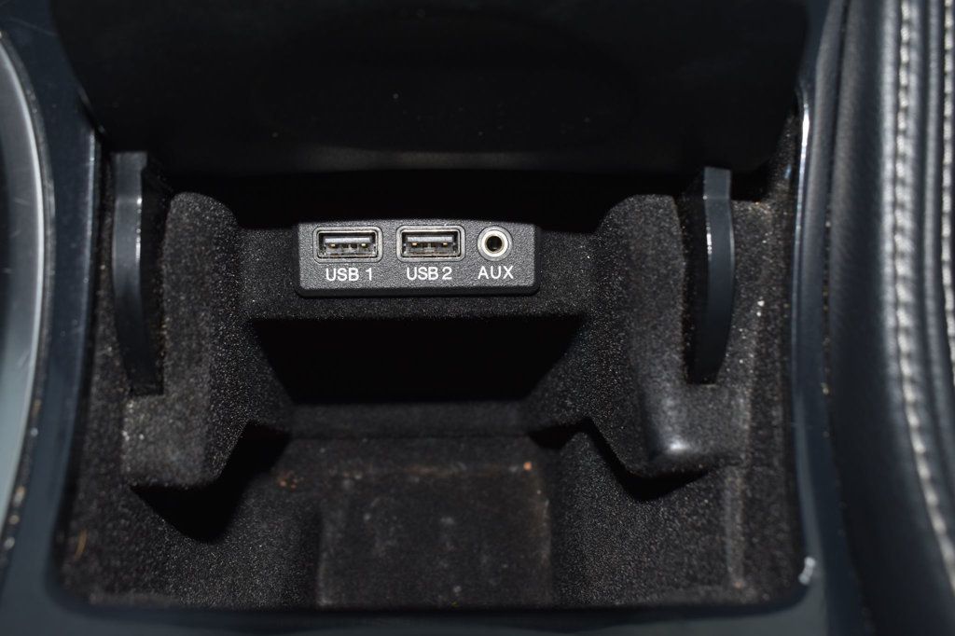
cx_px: 478
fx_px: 994
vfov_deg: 35.5
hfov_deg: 51.3
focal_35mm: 38
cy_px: 318
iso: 100
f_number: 8
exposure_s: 1/60
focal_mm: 25
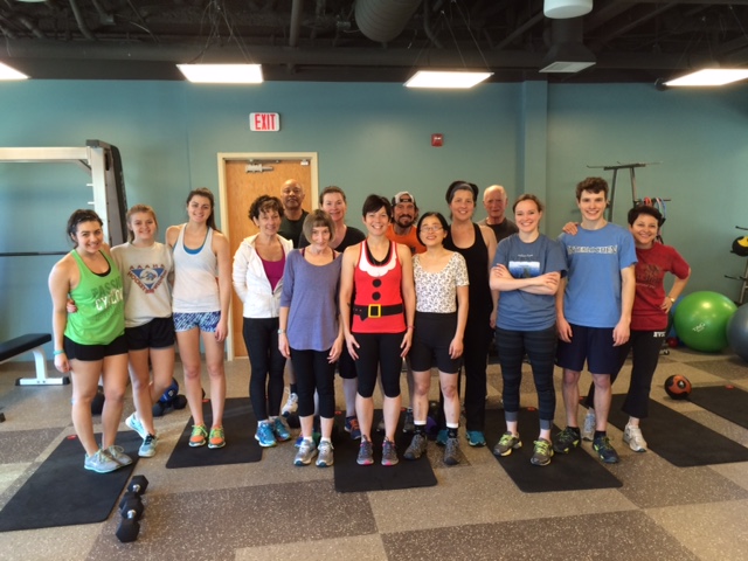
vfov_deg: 48.2
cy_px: 280
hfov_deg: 61.7
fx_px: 627
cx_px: 374
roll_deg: +2.6
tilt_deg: -8.3
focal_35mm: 29
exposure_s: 1/30
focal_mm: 4.15
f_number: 2.2
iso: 80
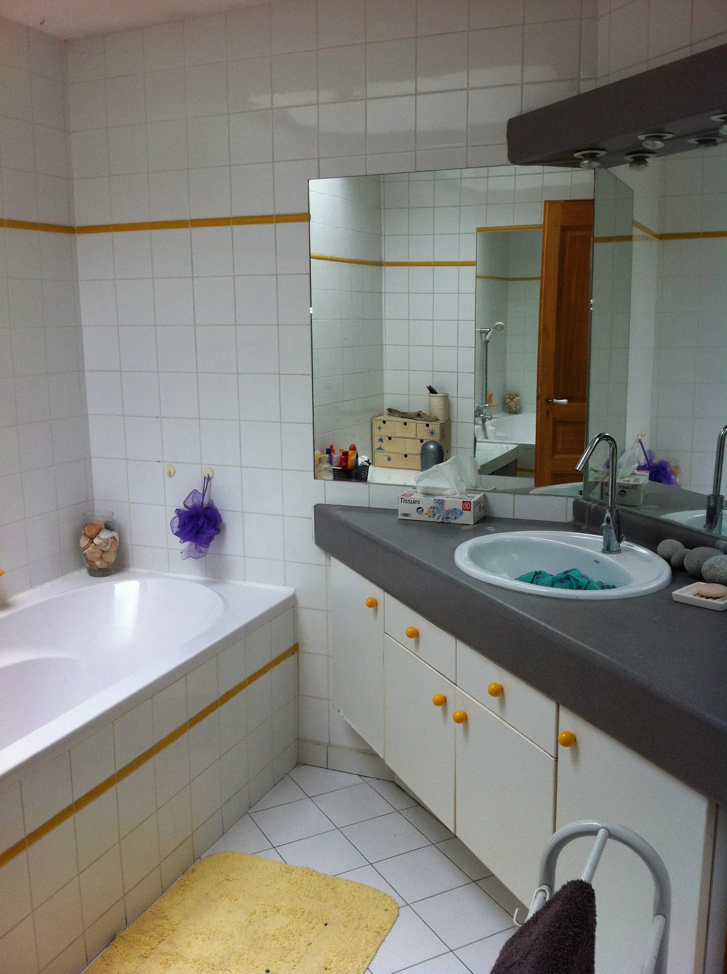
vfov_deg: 52.7
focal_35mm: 35
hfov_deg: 40.6
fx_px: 983
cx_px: 364
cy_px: 487
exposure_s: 1/173
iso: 80
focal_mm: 3.85
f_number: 2.8
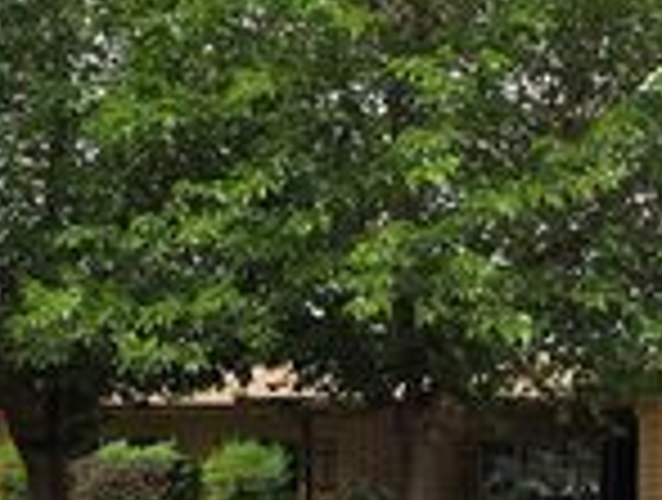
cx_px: 504
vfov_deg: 18.3
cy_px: 534
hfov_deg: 24.7
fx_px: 1495
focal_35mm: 78
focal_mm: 6.3
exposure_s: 1/634
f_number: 1.7
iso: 12
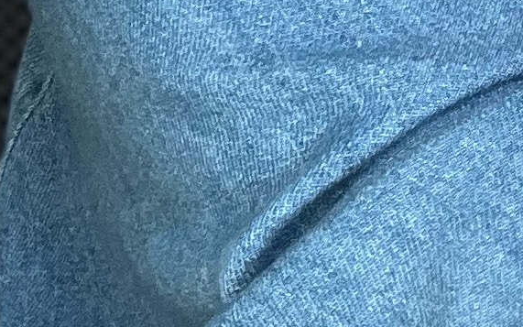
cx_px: 1294
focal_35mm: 172
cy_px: -635
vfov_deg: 6.9
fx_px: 2452
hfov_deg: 10.4
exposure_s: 1/121
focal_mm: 2.71
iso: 50
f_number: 2.2
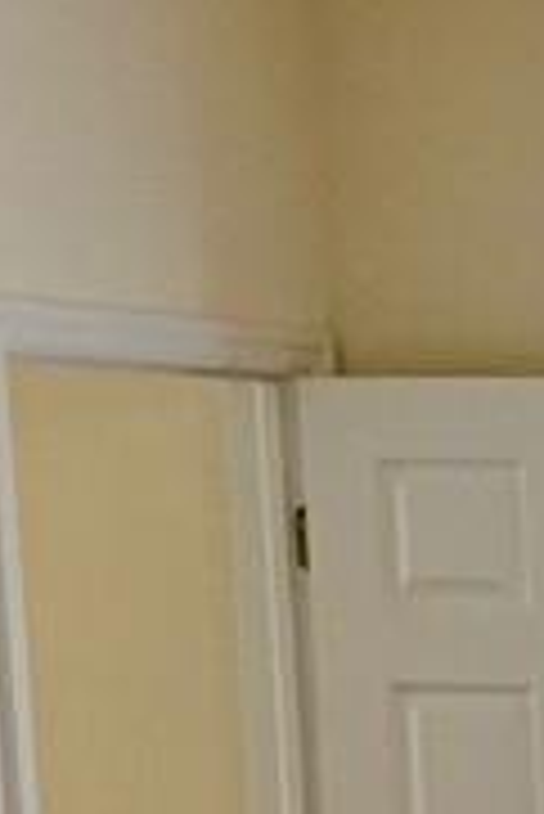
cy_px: 1070
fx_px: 3461
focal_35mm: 153
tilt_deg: -8.3
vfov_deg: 12.9
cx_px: 1857
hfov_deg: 7.4
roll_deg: -0.8
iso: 80
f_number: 1.8
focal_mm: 4.25
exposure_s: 1/60
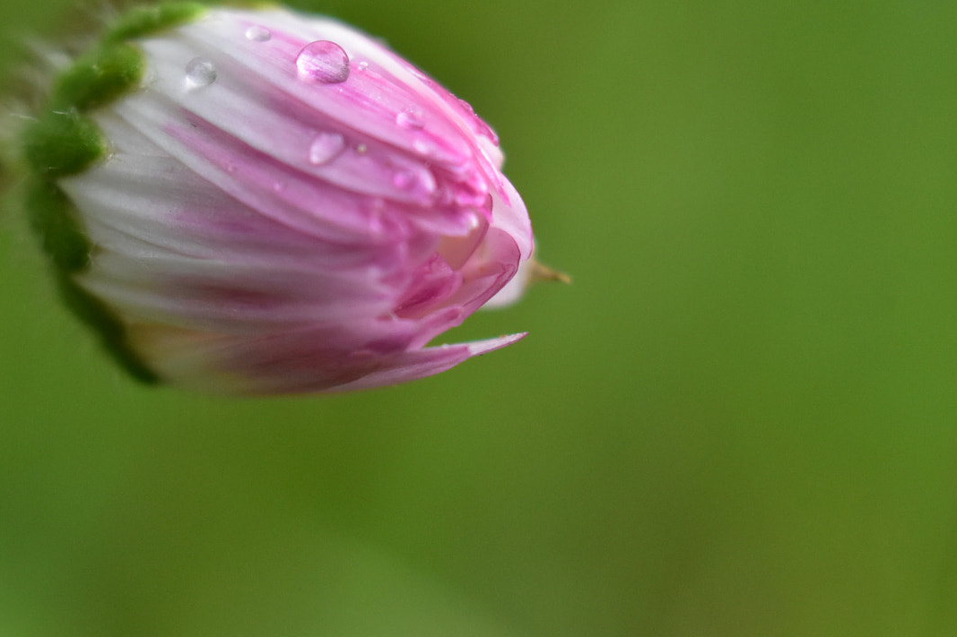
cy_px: 306
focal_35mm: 124
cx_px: 274
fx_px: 3289
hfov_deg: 16.5
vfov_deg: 11.1
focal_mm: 55
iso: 1600
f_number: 5.6
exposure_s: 1/100
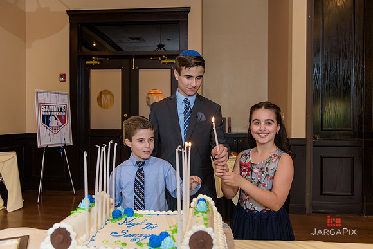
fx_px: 301
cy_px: 124
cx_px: 186
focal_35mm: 29
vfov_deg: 45.0
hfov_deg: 63.6
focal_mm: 29
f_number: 3.2
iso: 1600
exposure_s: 1/125
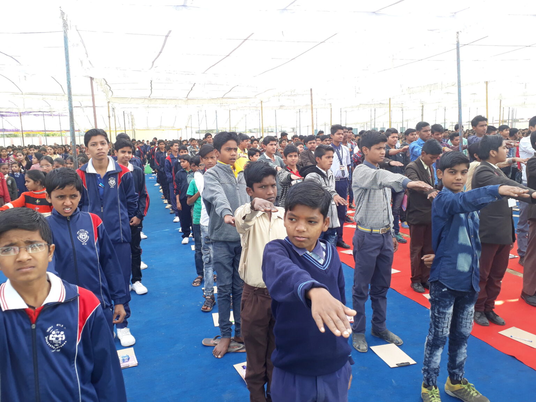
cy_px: 201
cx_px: 268
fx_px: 418
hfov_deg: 65.3
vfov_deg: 51.4
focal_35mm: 27
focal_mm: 3.6
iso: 40
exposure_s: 1/140
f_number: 1.9
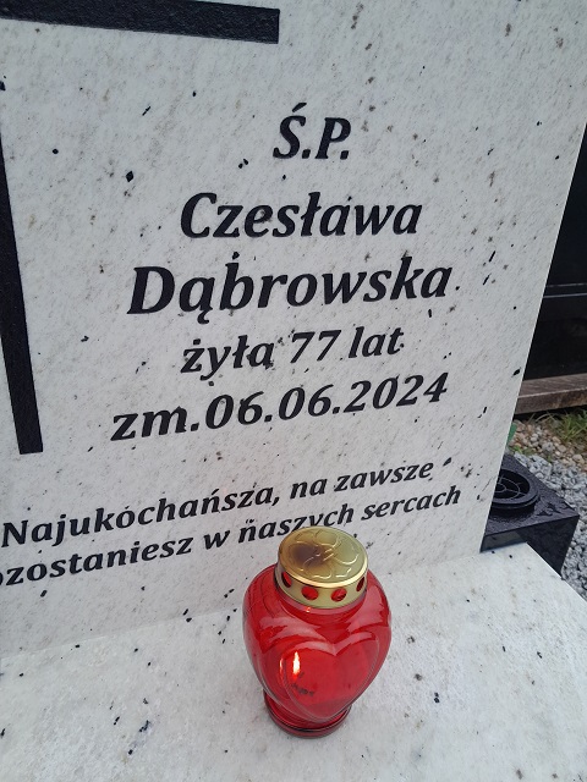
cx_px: 294
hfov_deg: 51.4
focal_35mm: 27
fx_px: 610
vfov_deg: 65.3
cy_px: 391
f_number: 1.8
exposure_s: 1/100
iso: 40
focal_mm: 4
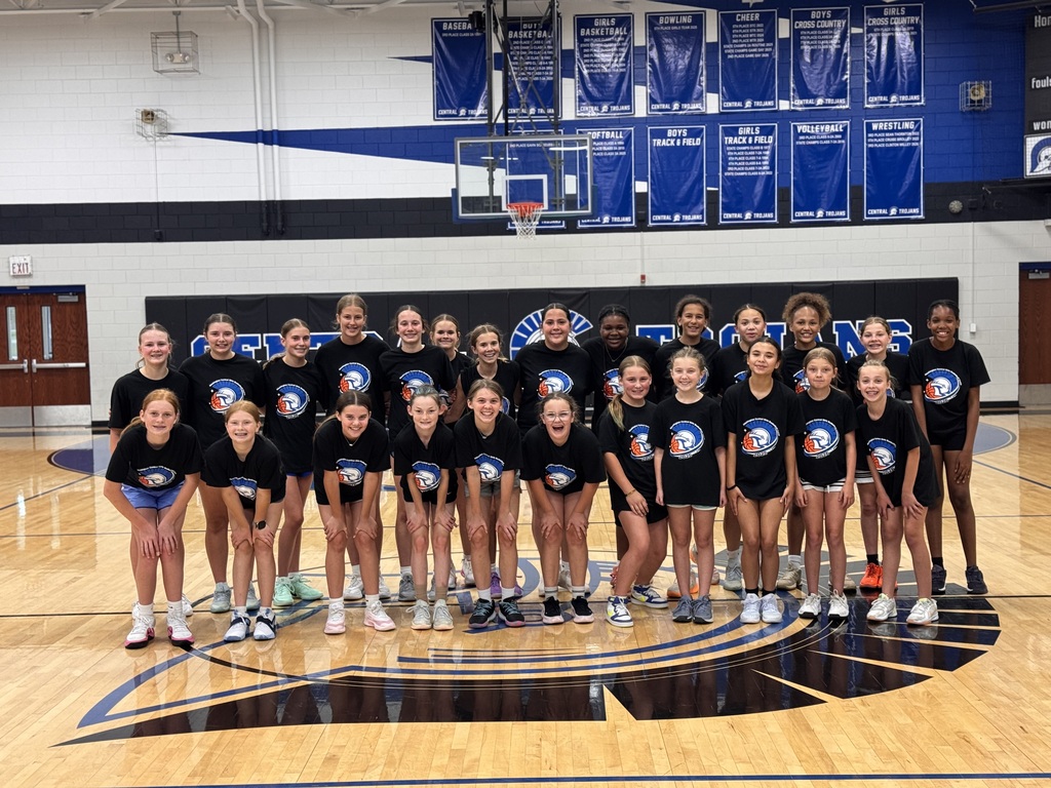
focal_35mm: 48
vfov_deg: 30.3
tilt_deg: -4.0
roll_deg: +1.0
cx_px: 526
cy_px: 394
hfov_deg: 39.7
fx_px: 1457
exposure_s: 1/60
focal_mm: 6.76
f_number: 1.78
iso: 160
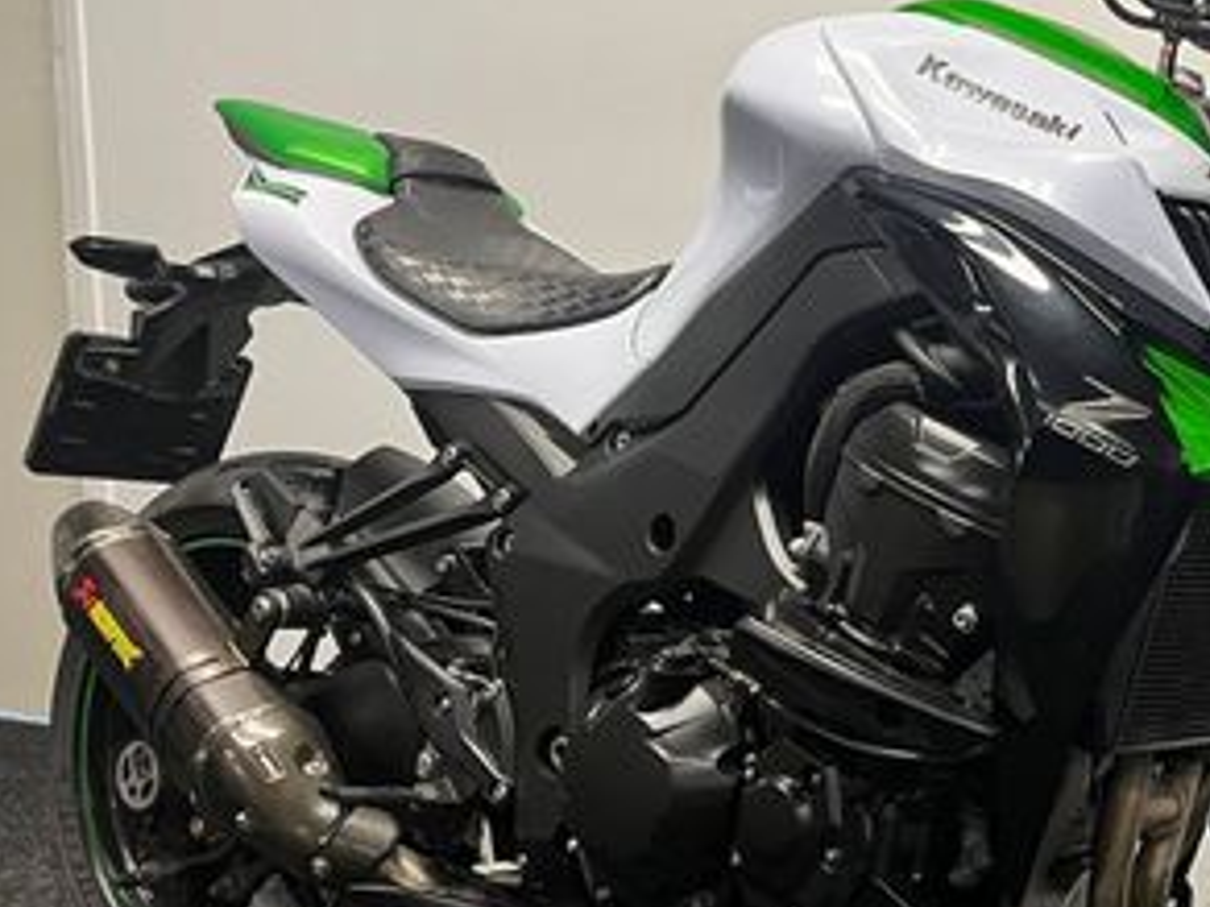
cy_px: 576
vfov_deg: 25.6
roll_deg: -0.7
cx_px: 1082
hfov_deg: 32.2
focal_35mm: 57
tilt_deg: -7.4
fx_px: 1992
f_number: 1.6
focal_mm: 5.1
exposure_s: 1/50
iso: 100
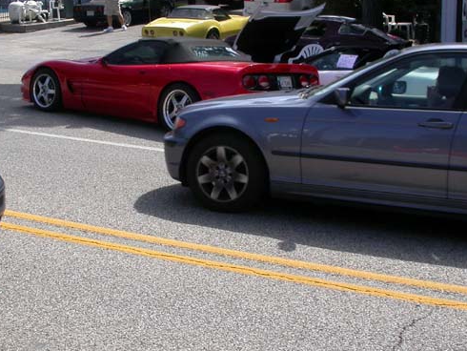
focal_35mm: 62
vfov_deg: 23.6
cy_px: 142
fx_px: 837
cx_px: 173
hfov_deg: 31.0
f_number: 6.7
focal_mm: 7.85
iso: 100
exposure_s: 1/303
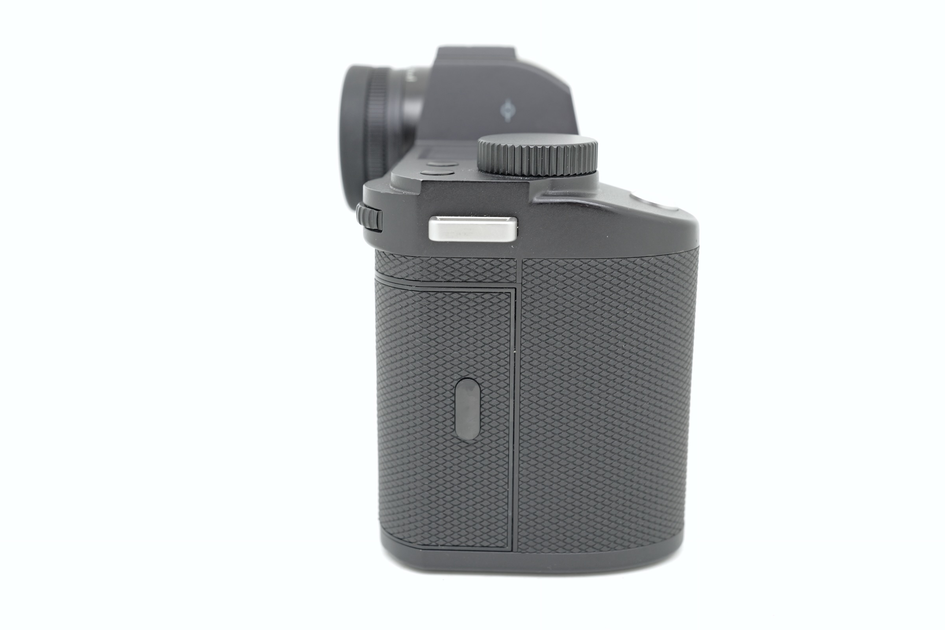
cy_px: 315
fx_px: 1129
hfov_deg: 45.4
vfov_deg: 31.2
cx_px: 472
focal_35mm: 43
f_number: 8
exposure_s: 1/50
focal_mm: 43
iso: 800
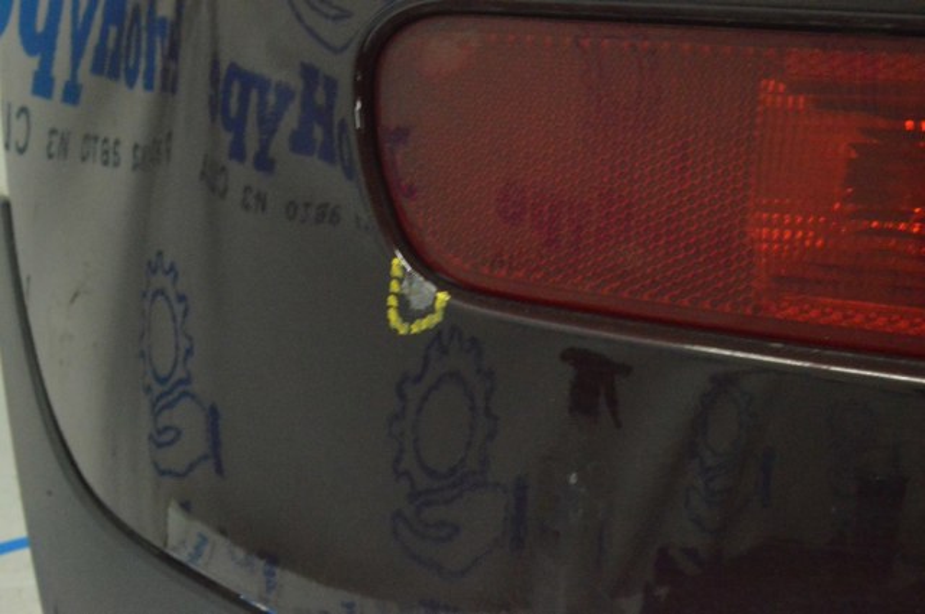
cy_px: 307
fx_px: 1617
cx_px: 462
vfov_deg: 21.5
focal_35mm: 63
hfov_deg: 31.9
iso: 6400
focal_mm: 42
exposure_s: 1/20
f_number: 20
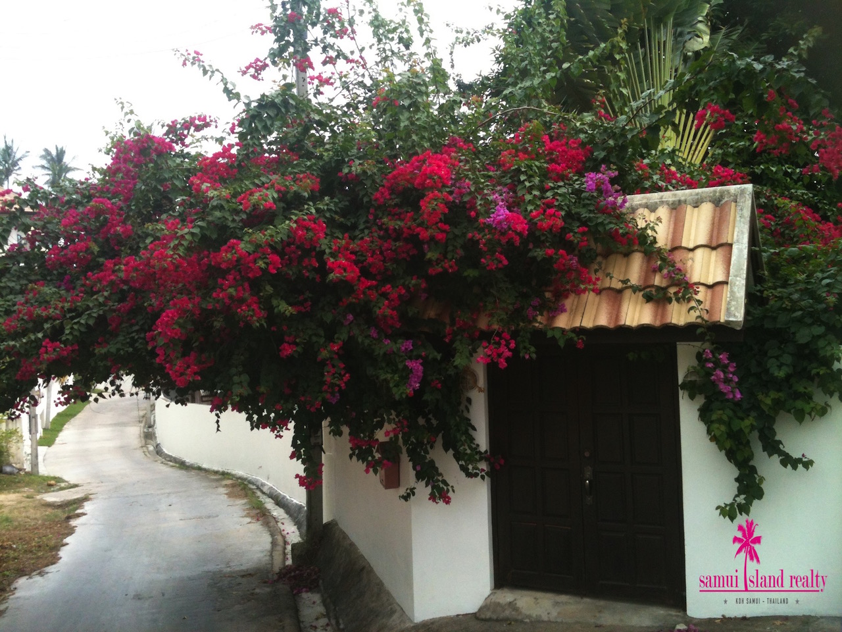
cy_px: 316
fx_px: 851
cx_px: 421
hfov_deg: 52.6
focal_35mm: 35
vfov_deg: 40.7
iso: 64
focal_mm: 3.85
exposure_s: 1/339
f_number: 2.8
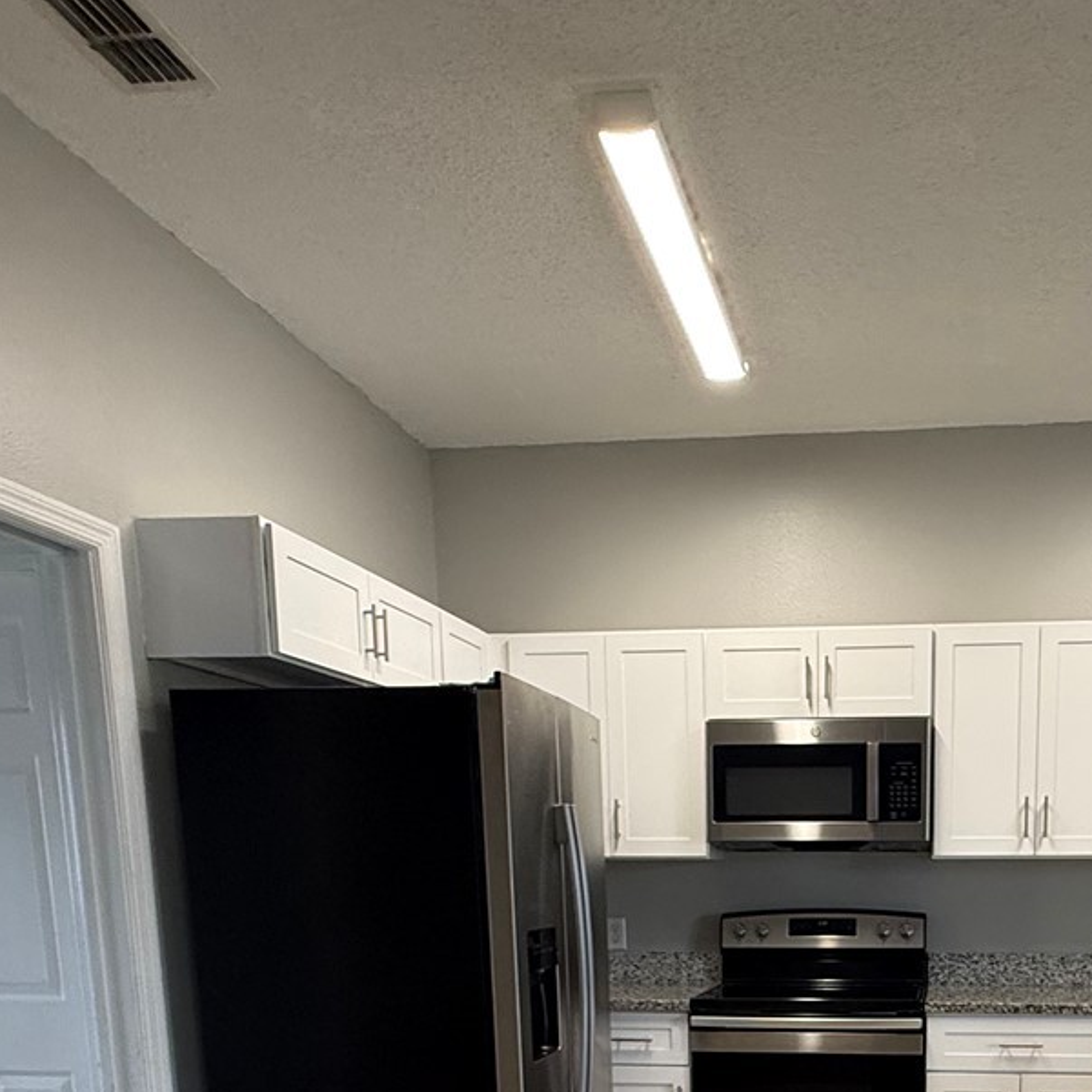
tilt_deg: -8.6
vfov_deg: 43.6
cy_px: 1059
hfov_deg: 47.7
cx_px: 828
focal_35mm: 33
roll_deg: -0.1
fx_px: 1178
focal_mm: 2.22
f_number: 2.2
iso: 250
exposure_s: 1/120
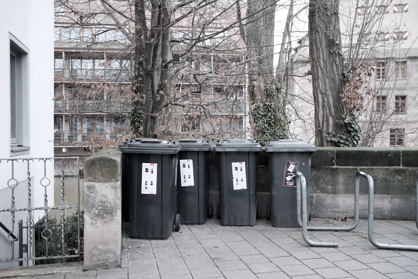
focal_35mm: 35
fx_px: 406
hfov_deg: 54.4
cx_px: 209
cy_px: 140
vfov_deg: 37.9
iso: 400
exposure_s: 1/30
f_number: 2
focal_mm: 23
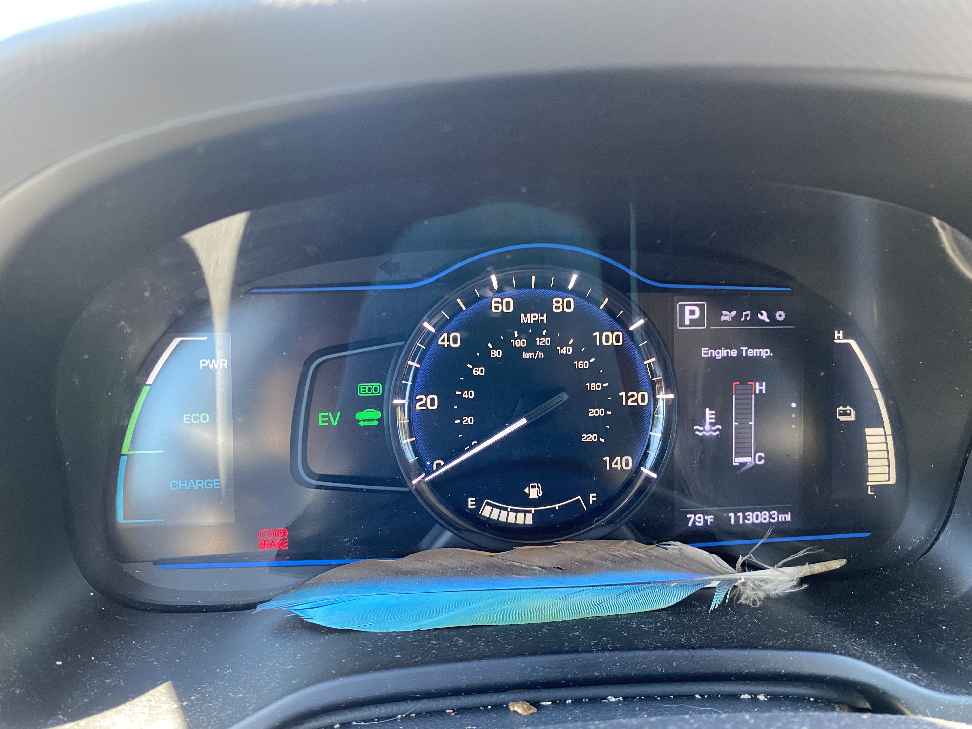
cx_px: 486
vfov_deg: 53.1
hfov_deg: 67.3
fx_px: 730
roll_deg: +2.4
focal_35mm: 26
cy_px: 364
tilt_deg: -21.0
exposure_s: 1/60
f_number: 1.8
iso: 200
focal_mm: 4.25
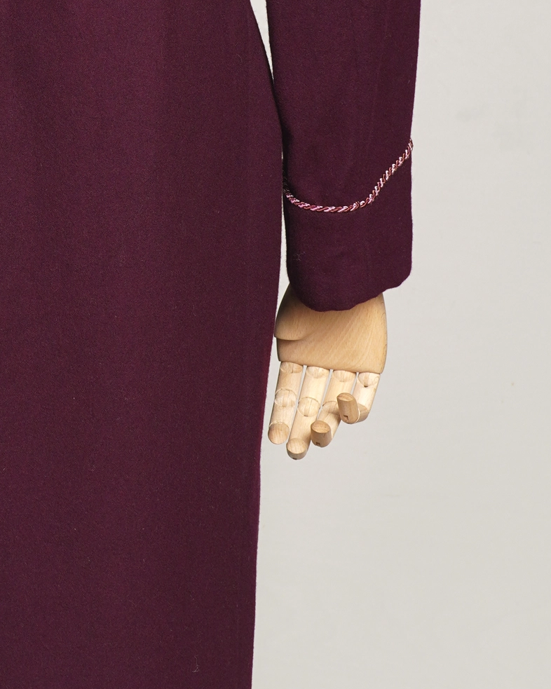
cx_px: 0
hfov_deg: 11.6
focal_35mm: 132
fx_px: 2692
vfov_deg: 14.4
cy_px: 76
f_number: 5
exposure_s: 1/13
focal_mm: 32
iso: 200
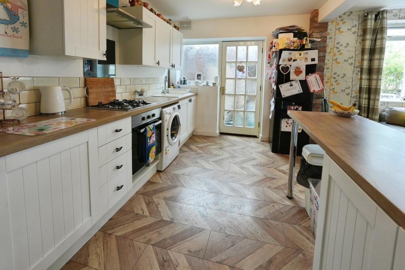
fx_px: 169
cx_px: 202
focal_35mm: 15
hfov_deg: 100.4
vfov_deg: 77.3
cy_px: 135
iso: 400
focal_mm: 10
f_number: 4
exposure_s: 1/160
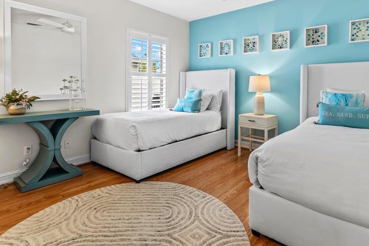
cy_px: 86
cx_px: 201
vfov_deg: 58.3
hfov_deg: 81.0
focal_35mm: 21
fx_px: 215
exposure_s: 1/6
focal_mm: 16
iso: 320
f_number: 10
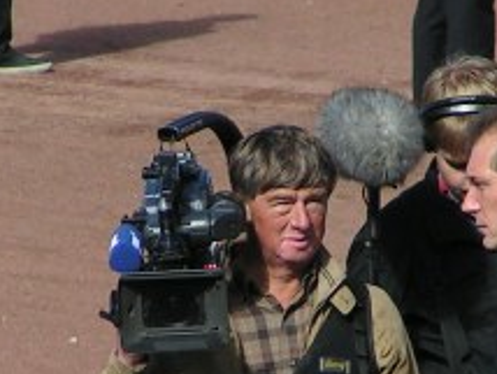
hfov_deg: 1.4
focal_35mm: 1419
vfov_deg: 1.1
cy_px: 228
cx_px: 239
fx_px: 20396
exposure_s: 1/640
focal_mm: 58
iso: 50
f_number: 4.5
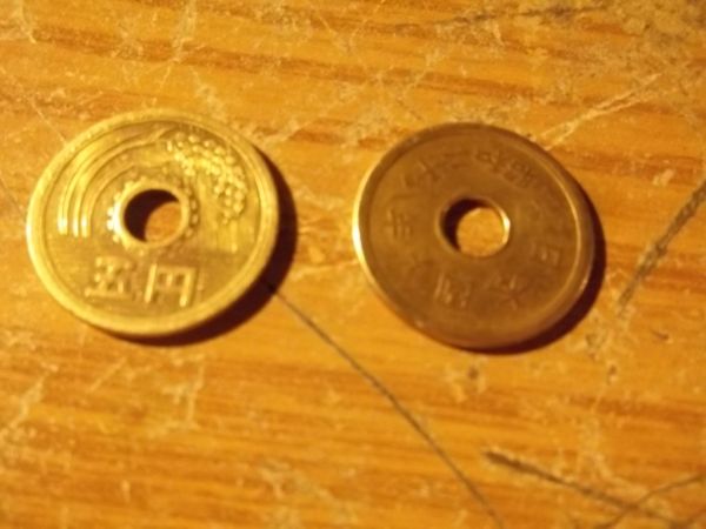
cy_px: 264
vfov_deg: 42.9
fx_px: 673
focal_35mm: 33
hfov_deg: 55.4
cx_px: 353
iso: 400
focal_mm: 5.9
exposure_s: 1/8
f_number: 3.3
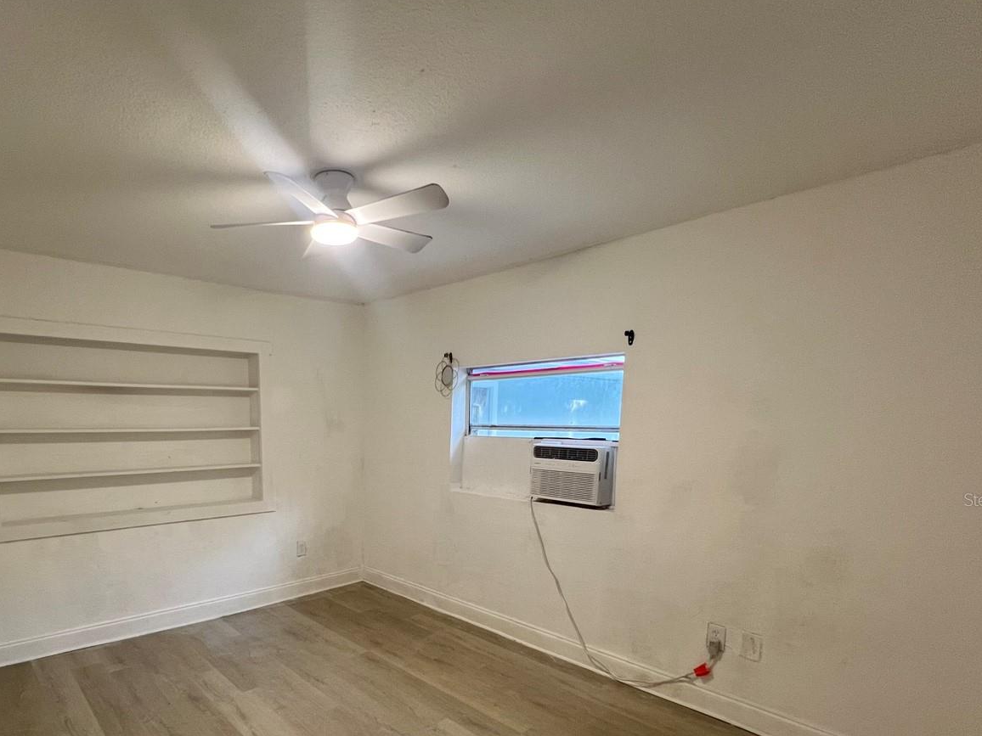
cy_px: 499
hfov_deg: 85.9
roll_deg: +0.4
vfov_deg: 69.3
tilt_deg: -8.6
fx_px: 511
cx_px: 364
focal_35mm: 18
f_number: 1.8
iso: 200
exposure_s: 1/120
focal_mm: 1.57
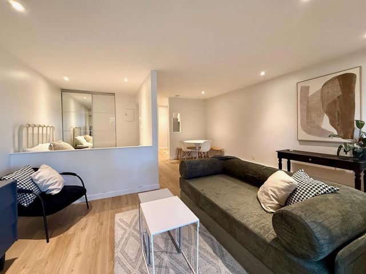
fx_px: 148
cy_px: 137
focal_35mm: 14
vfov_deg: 85.7
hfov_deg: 102.1
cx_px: 183
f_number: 2.2
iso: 250
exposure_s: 1/60
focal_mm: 2.22
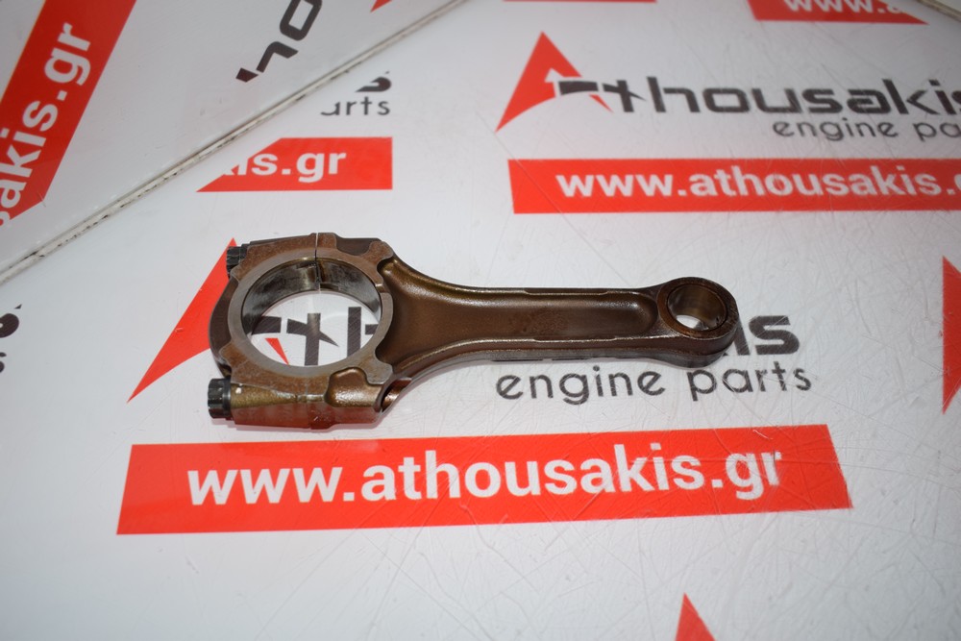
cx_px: 480
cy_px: 320
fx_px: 961
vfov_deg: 36.9
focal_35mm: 36
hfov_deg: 53.1
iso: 500
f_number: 3.8
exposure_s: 1/200
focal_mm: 24
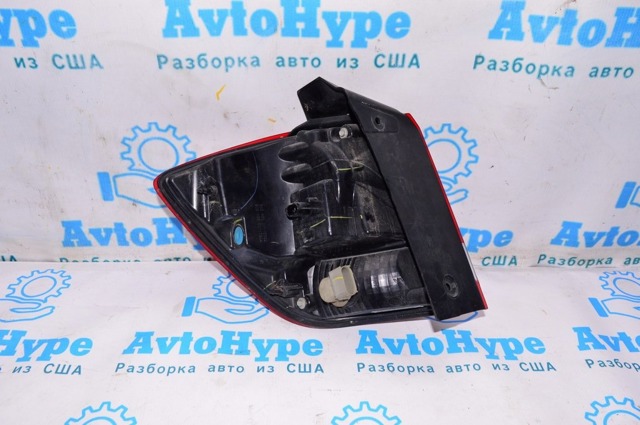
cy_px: 212
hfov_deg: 62.0
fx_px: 533
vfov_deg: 43.5
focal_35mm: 30
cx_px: 320
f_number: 8
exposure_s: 1/200
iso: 1600
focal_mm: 20
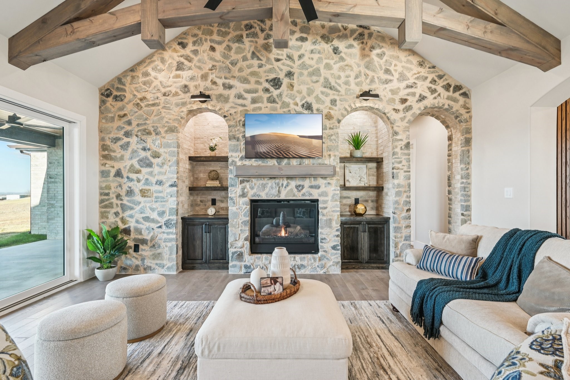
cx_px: 285
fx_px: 261
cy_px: 190
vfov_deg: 72.0
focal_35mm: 16
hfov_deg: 95.0
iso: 400
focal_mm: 16.5
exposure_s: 1/15
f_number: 8
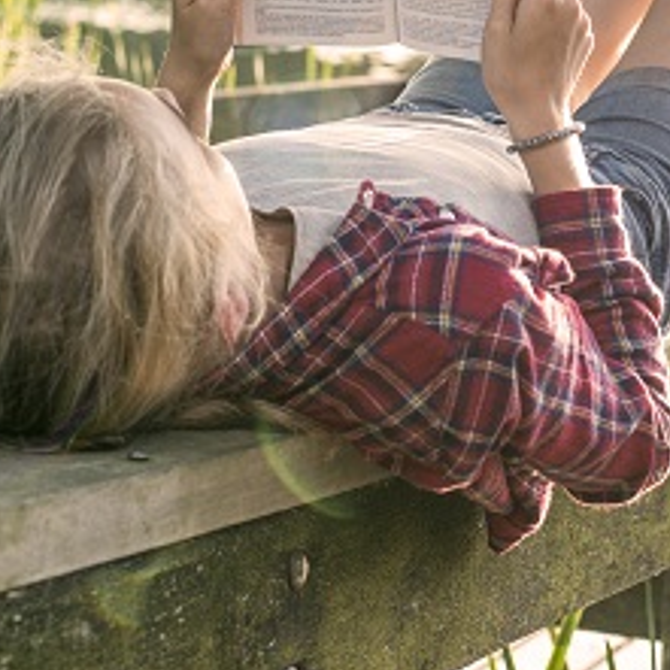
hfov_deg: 13.6
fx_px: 2737
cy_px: 95
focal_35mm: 125
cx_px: 791
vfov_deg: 13.9
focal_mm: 50
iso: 400
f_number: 5
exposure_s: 1/160
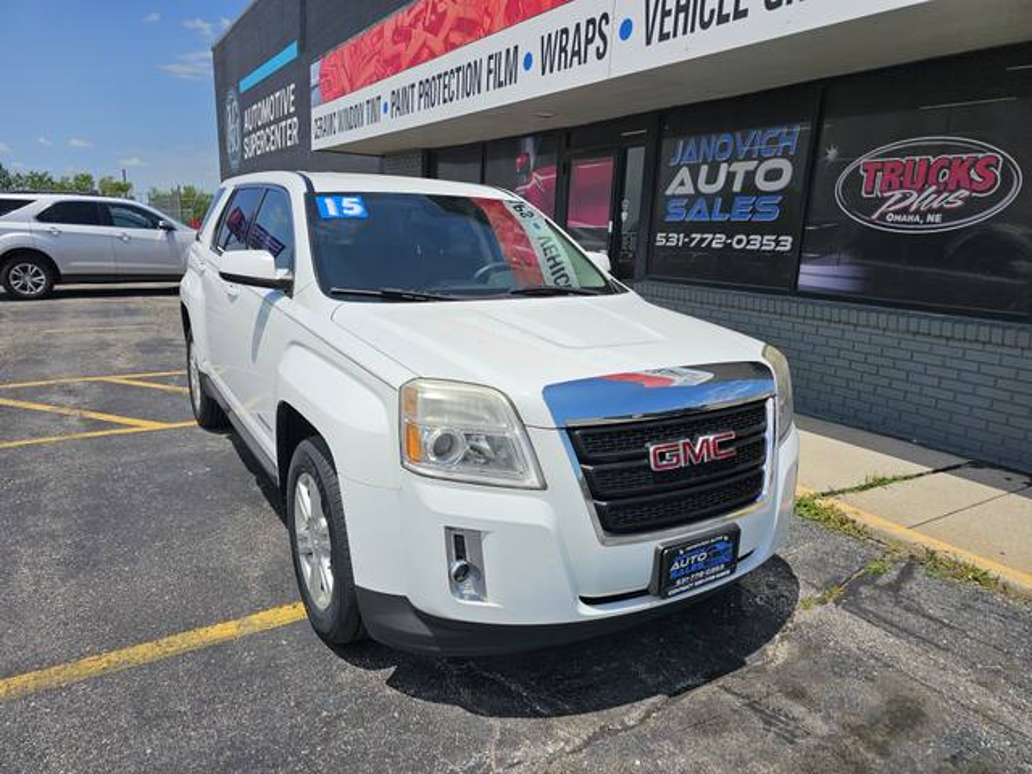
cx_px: 516
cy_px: 387
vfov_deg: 58.9
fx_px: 686
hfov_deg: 73.9
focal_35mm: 23
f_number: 1.7
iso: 10
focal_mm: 6.3
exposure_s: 1/1654
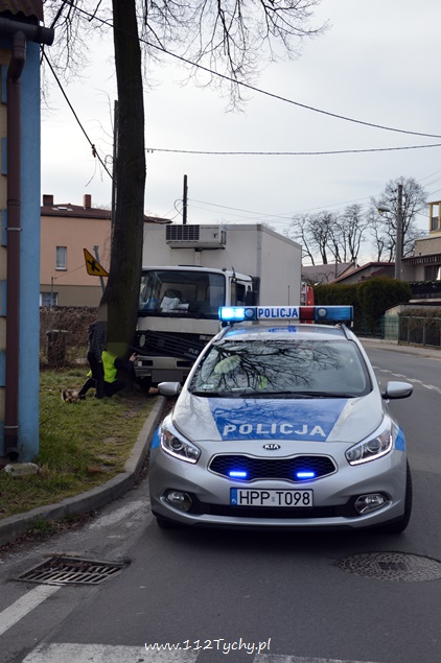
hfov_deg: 26.4
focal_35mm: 51
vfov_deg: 38.9
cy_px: 332
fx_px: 939
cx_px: 220
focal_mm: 34
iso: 100
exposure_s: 1/160
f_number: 6.3
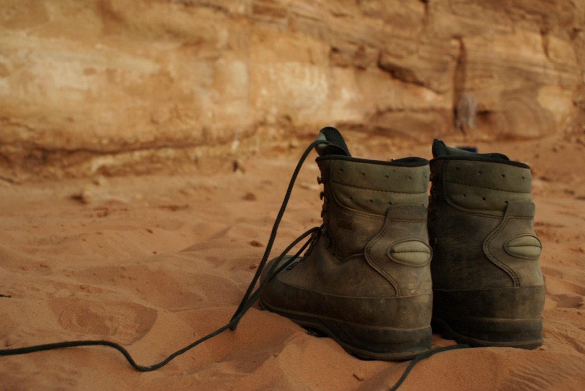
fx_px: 683
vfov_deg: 32.0
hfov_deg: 46.4
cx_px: 292
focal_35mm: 42
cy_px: 196
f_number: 5
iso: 200
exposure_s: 1/5
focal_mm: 28
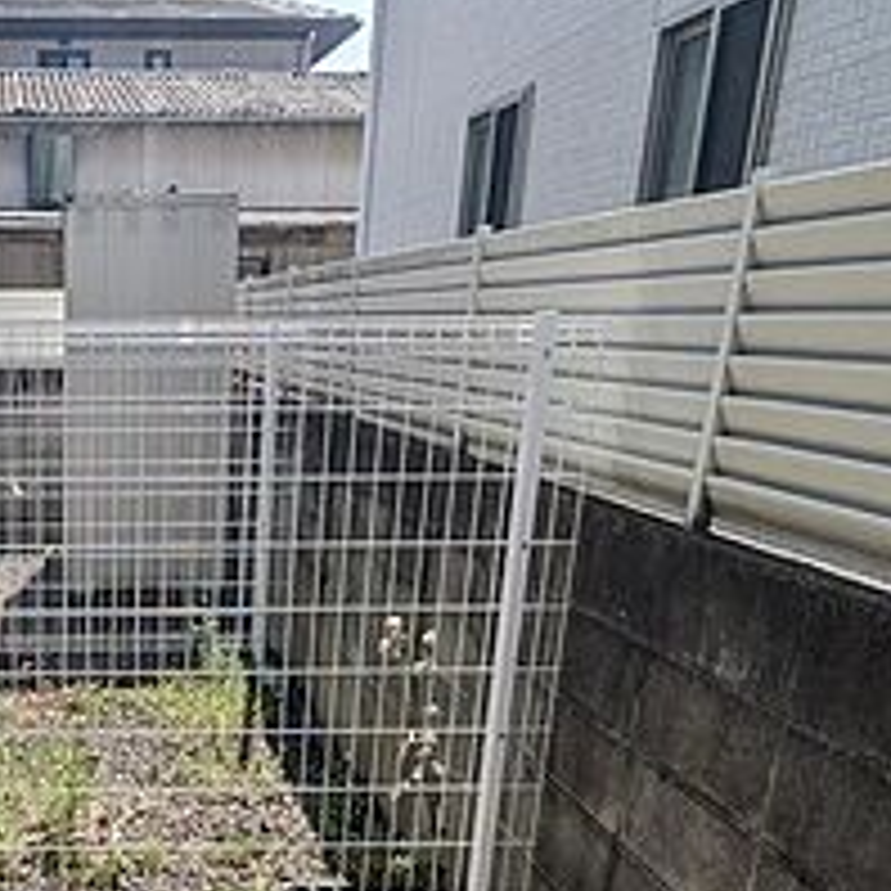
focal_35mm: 40
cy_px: 688
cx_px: 36
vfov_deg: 40.4
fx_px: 1165
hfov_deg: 38.0
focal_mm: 1.83
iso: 49
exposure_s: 1/1300
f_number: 2.2
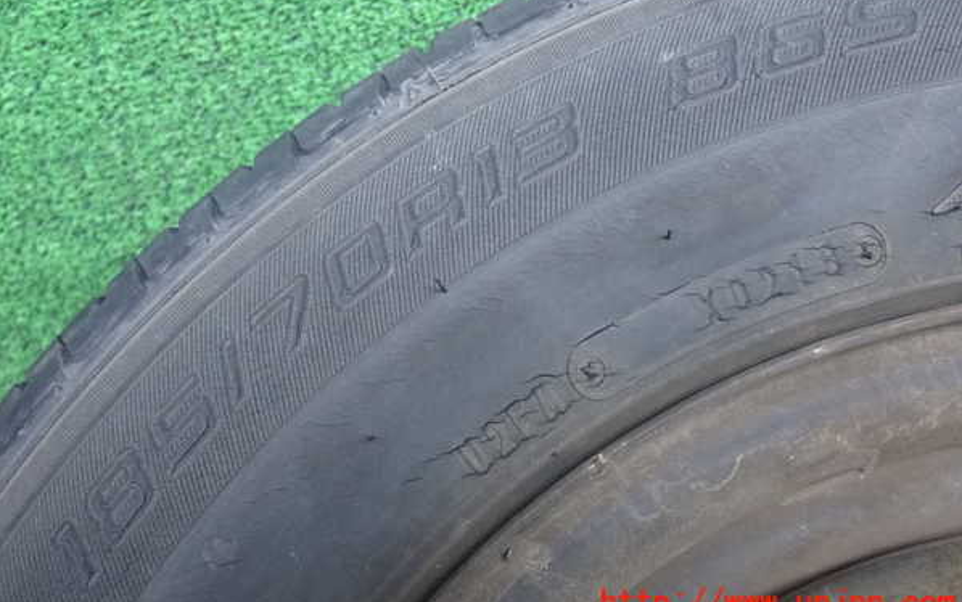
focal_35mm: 50
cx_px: 481
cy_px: 262
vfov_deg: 25.8
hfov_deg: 40.3
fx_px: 1311
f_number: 3.1
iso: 1600
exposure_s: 1/125
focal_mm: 8.4
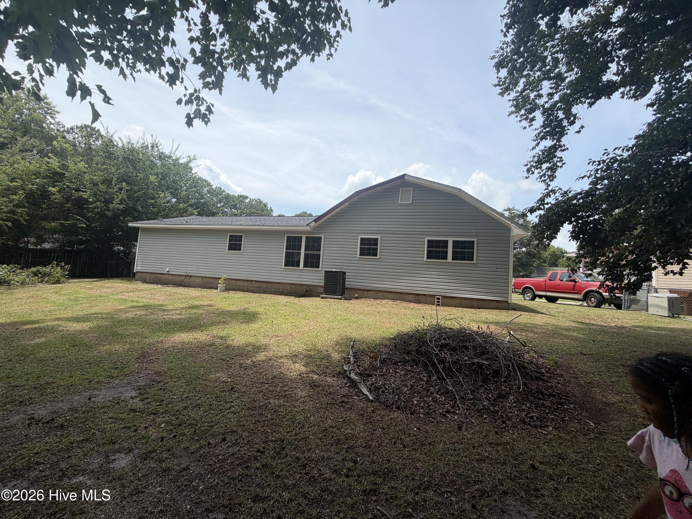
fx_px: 280
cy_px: 260
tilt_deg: +5.6
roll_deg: -3.9
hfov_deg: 102.1
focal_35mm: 14
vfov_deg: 85.7
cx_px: 346
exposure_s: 1/830
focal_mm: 2.22
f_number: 2.2
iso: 20
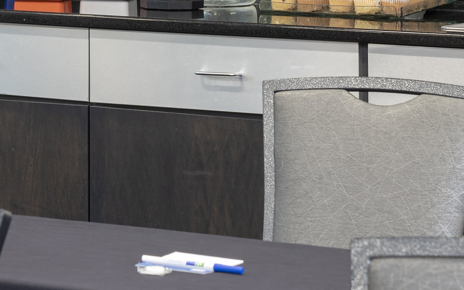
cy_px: -68
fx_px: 2289
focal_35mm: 181
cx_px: 91
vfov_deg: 7.2
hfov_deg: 11.5
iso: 100
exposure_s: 1/1.25
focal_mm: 58
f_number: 9
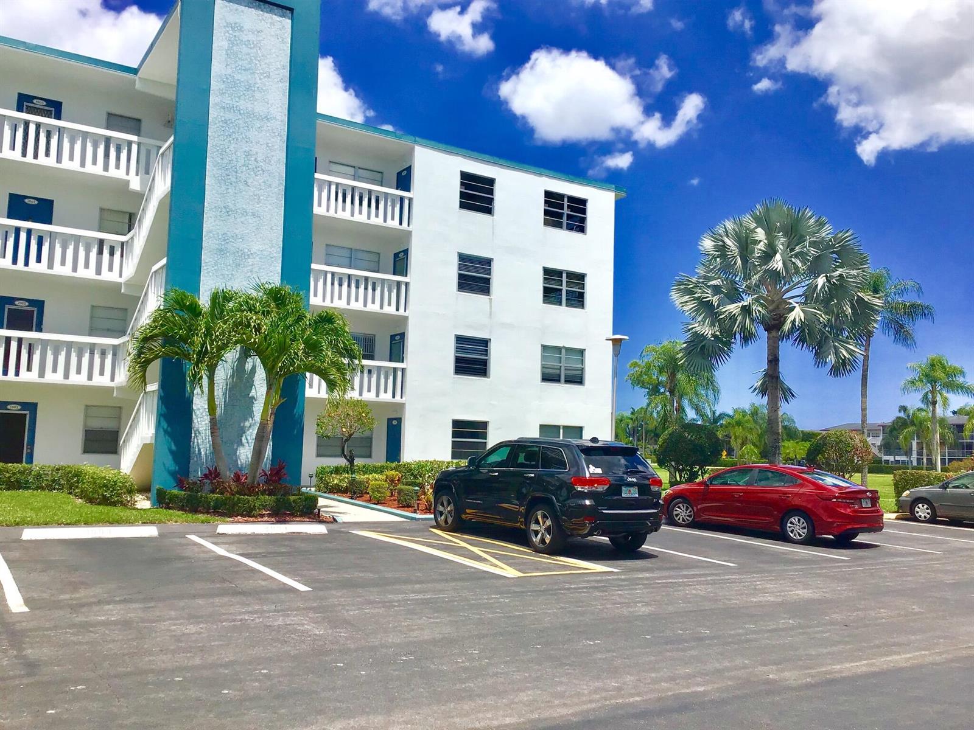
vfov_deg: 45.4
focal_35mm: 31
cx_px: 487
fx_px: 872
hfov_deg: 58.4
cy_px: 365
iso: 25
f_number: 2.4
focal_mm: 3.3
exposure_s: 1/2146
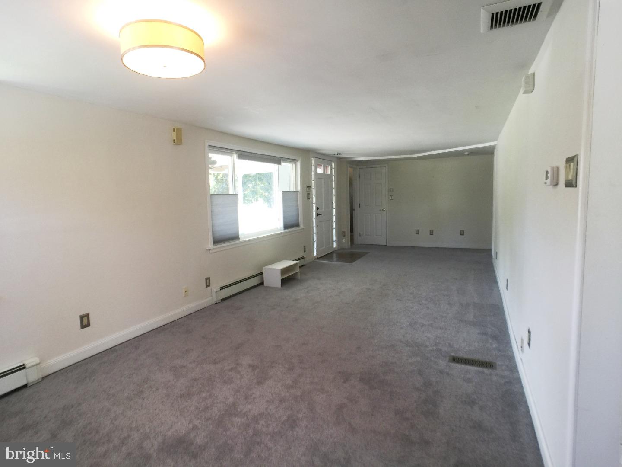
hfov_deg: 61.7
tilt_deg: -5.2
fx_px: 521
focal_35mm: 29
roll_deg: +1.3
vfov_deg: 48.2
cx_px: 311
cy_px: 234
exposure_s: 1/15
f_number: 2.2
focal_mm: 4.15
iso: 32
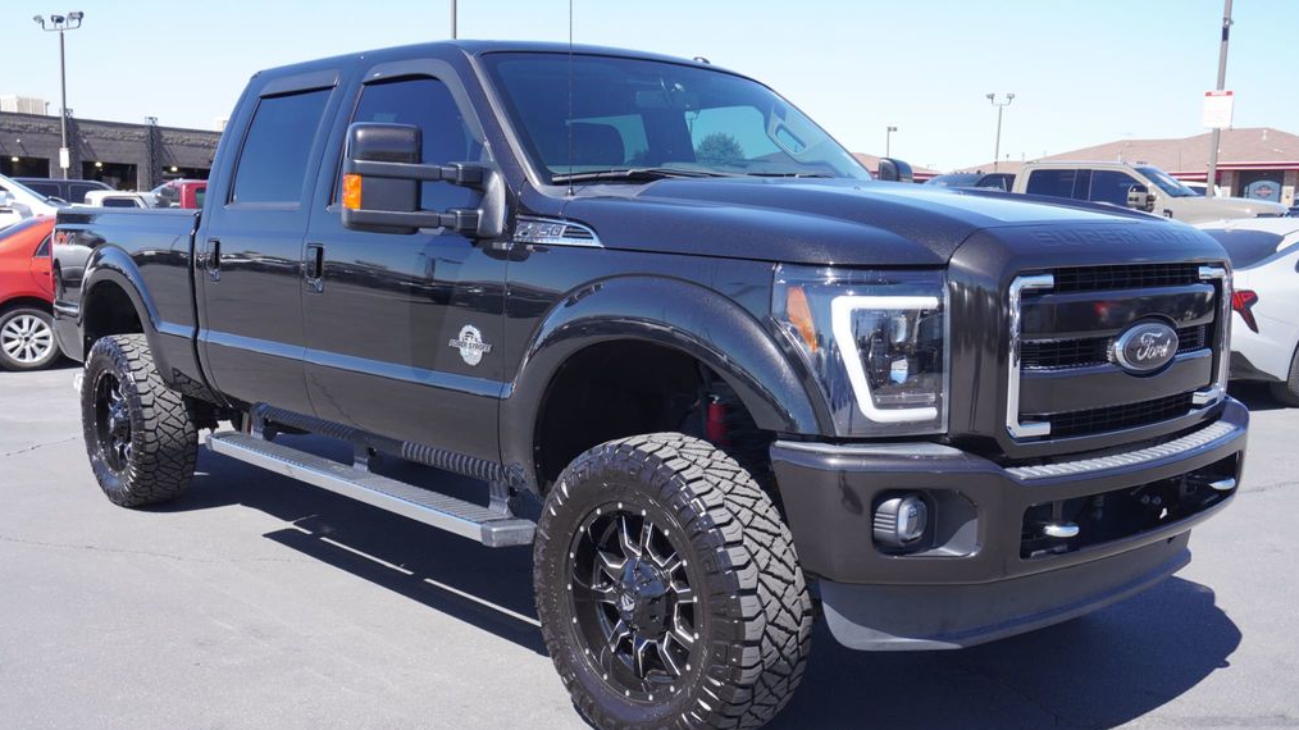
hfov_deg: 54.6
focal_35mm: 37
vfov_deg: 32.3
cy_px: 426
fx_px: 1258
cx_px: 651
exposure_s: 1/125
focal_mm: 23
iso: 100
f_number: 6.3
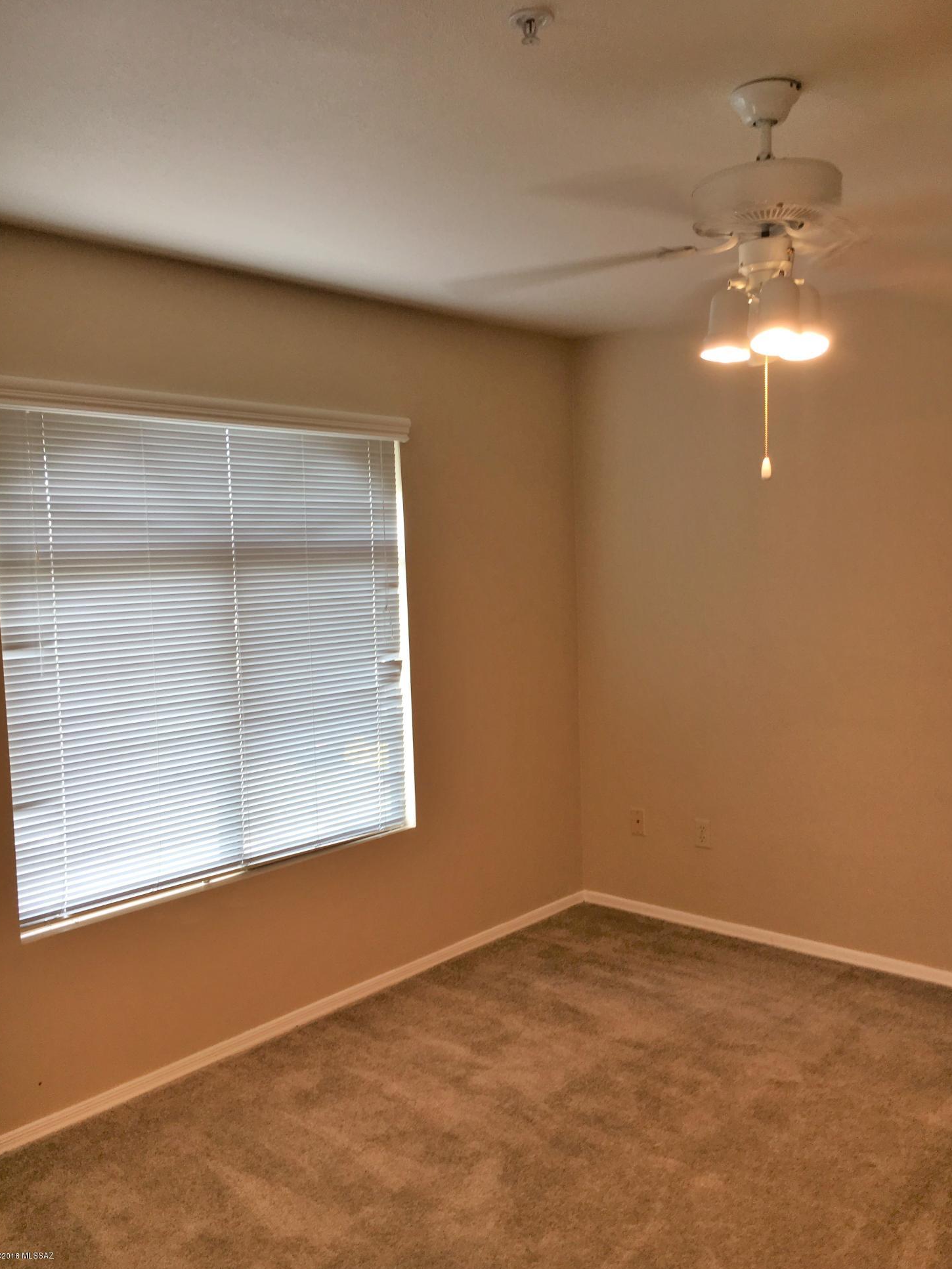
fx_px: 1100
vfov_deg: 60.0
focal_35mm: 30
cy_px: 641
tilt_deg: -3.9
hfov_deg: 46.8
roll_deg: +1.3
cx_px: 484
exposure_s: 1/30
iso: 25
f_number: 2.2
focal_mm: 4.15
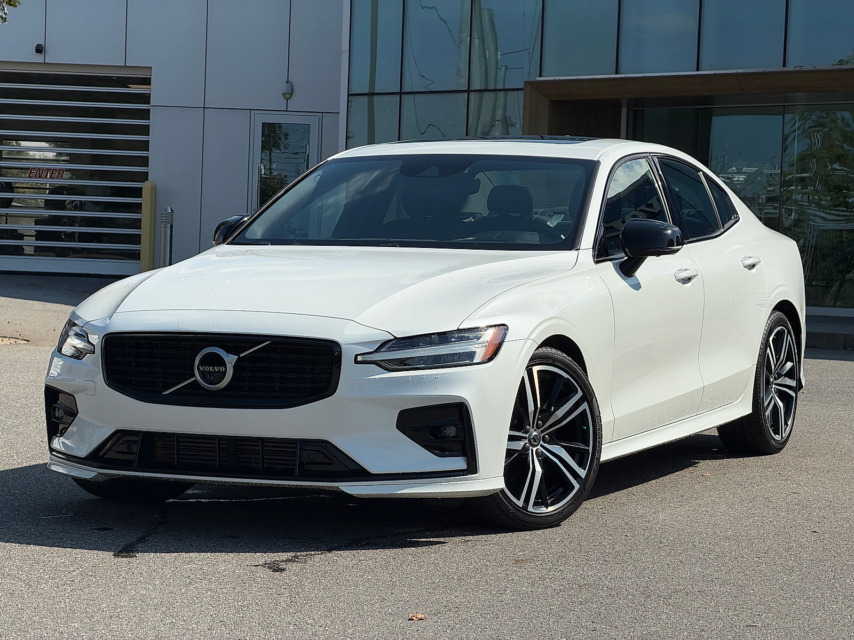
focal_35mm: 100
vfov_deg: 14.8
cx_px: 427
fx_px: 2467
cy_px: 320
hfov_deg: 19.6
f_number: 2.8
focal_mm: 16.89
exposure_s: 1/1167
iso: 20
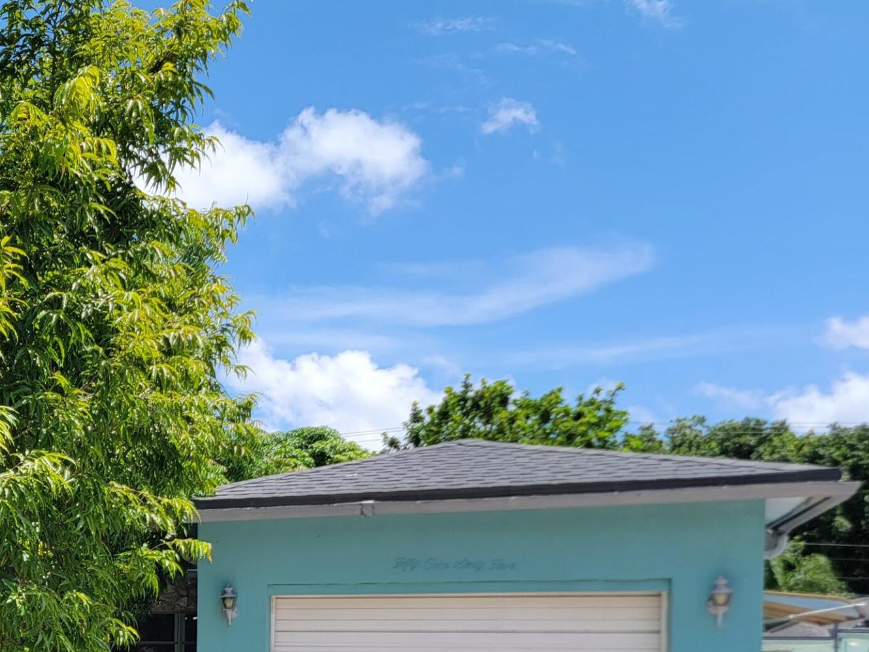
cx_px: -48
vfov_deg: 26.4
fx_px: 1306
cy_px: 667
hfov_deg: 33.0
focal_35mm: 52
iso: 16
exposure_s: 1/852
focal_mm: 6.7
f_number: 1.8
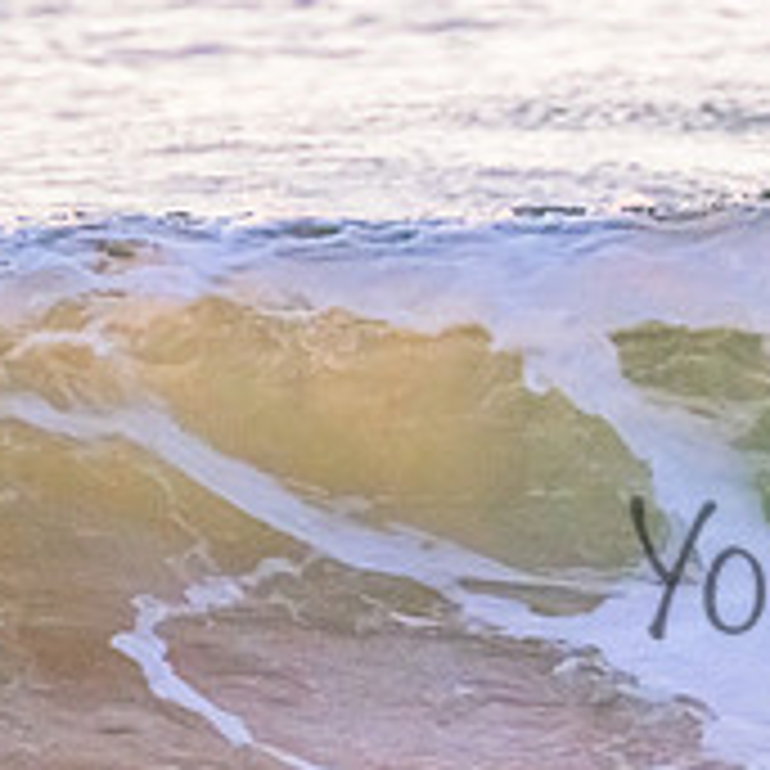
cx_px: 1094
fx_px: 58008
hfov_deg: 0.8
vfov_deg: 0.8
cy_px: 529
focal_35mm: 2305
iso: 12800
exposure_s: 1/800
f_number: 11
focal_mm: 800
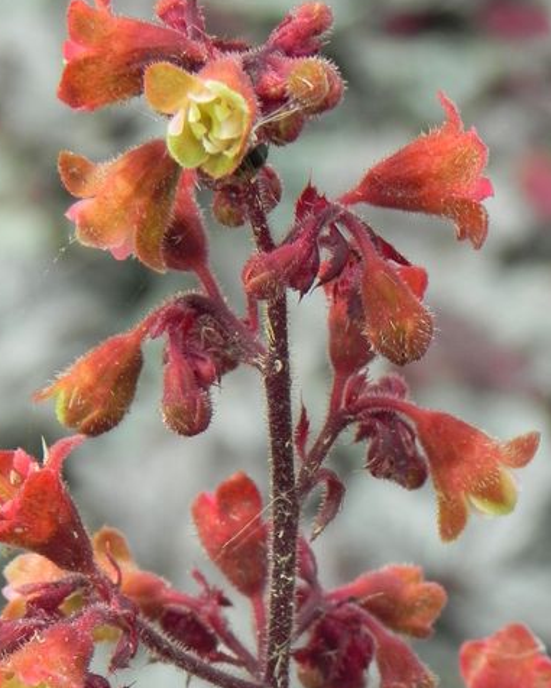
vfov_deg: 10.0
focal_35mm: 192
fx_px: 3913
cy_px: 491
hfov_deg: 8.1
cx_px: 273
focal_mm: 20.8
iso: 160
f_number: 7.1
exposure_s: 1/80
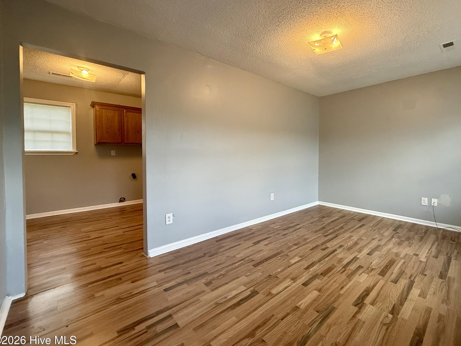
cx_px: 256
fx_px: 213
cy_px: 161
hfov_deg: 94.1
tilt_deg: -1.4
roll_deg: -0.5
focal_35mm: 16
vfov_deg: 78.0
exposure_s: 1/120
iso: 320
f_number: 2.2
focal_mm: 2.22
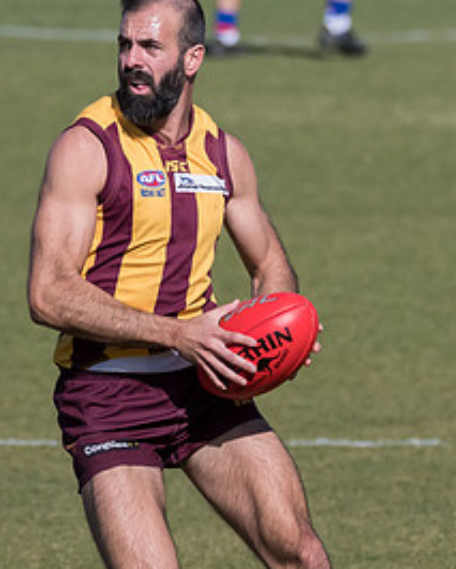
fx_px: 25408
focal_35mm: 1507
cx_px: 367
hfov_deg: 1.0
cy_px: 276
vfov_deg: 1.3
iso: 800
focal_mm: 350
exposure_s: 1/4000
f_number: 8
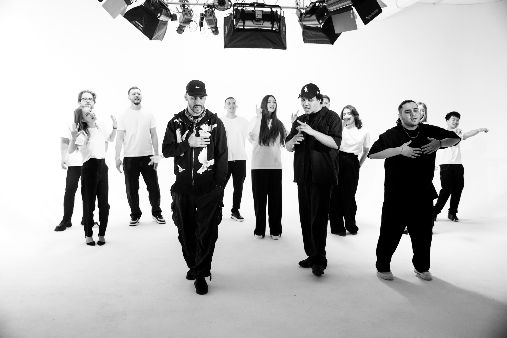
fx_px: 475
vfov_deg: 39.2
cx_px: 254
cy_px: 169
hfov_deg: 56.2
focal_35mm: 34
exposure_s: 1/160
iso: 250
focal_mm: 33.7
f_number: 2.8
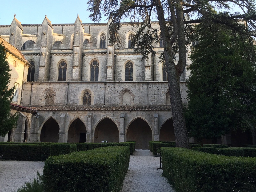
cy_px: 96
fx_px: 214
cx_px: 128
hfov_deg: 61.7
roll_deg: -0.9
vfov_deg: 48.2
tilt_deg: +11.8
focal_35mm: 29
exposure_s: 1/100
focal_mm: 4.15
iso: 40
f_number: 2.2
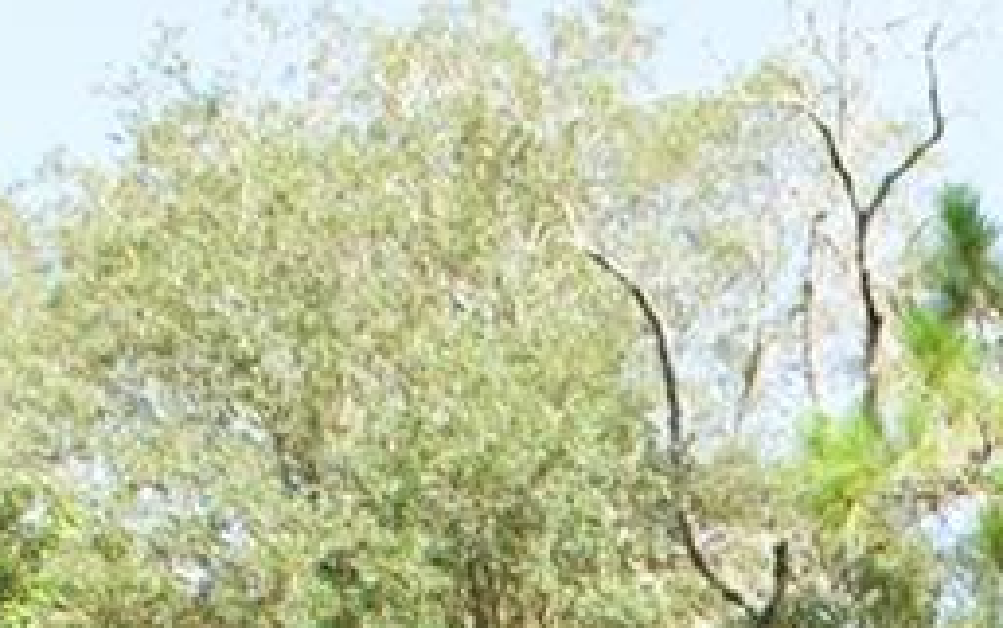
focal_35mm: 171
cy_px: 1888
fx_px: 4677
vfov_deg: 6.9
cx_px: 1448
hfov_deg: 11.8
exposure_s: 1/320
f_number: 8
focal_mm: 18
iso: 400
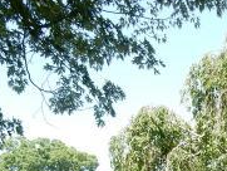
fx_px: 525
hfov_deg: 22.9
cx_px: 253
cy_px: 239
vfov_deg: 17.1
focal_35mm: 80
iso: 125
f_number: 3.7
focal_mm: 4.5
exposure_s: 1/320
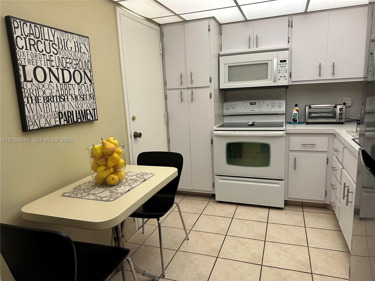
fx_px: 260
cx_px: 188
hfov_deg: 71.6
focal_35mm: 24
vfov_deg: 56.8
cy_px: 140
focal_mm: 6.86
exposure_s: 1/60
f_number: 1.78
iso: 125
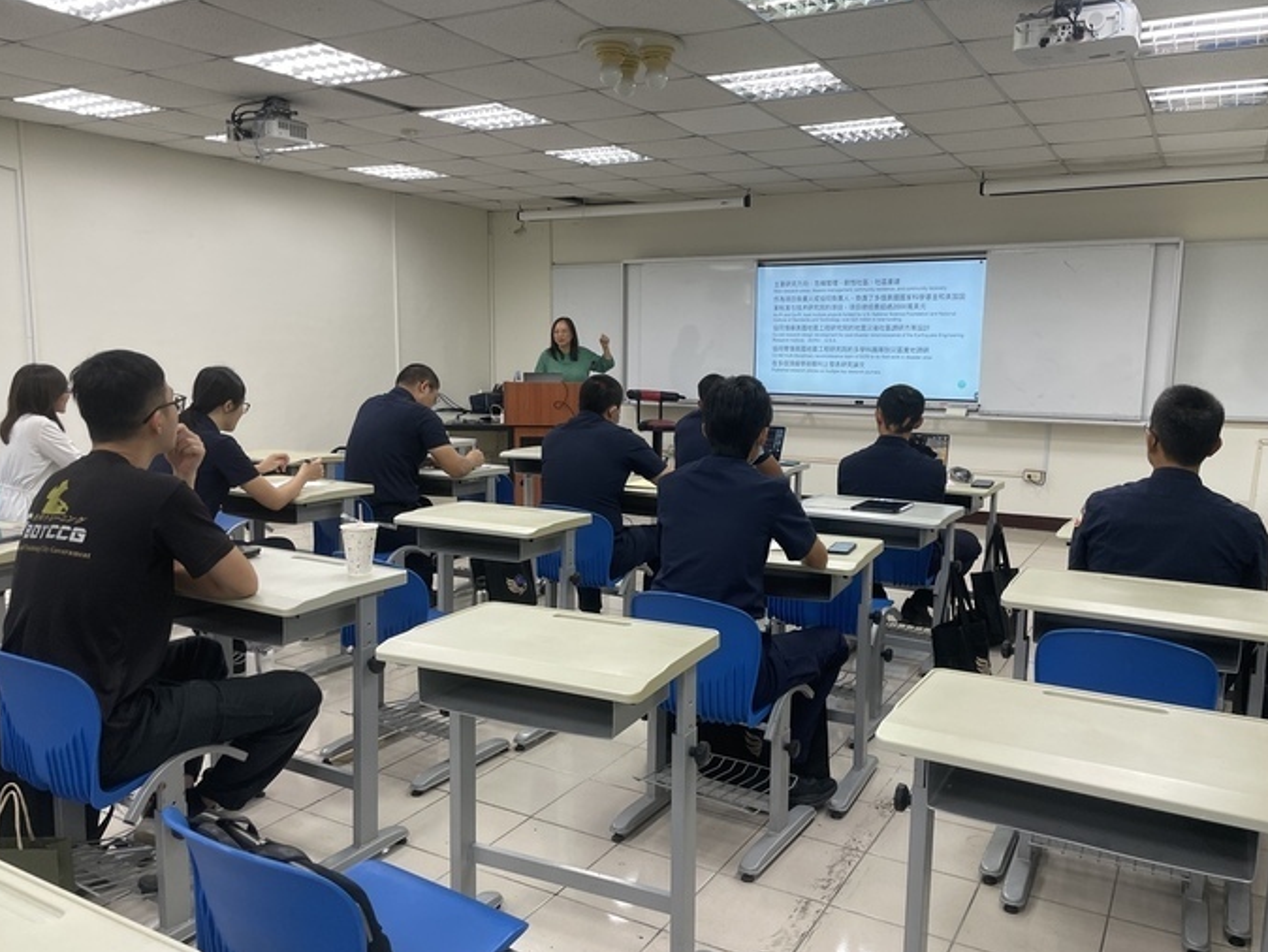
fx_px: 989
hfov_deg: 65.3
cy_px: 481
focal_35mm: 27
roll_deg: -0.5
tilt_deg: -8.0
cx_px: 649
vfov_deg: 51.4
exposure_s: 1/120
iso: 80
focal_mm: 4.2
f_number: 1.6
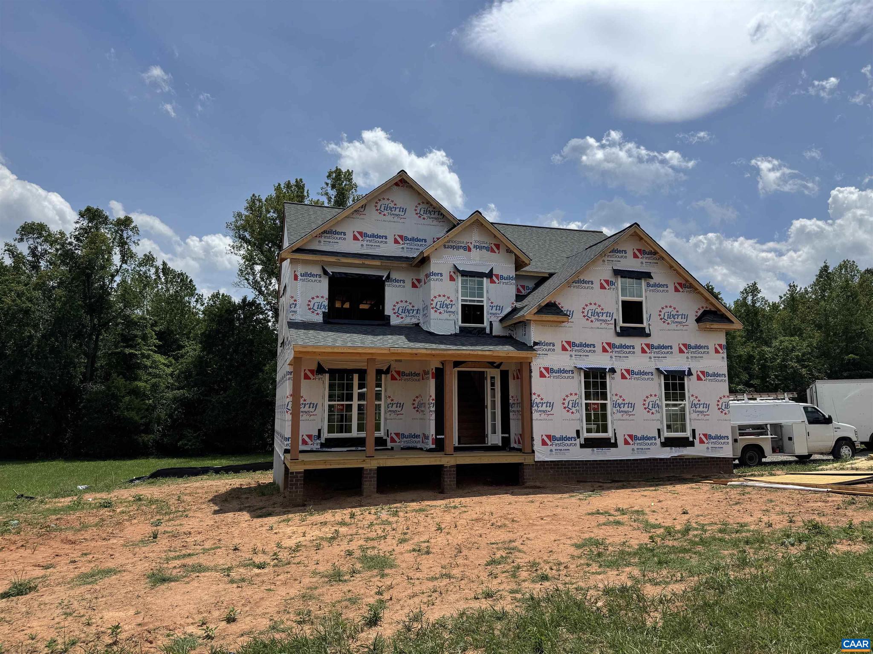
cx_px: 436
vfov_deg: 56.8
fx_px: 605
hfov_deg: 71.6
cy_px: 327
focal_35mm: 24
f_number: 1.78
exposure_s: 1/9009
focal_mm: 6.76
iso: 80
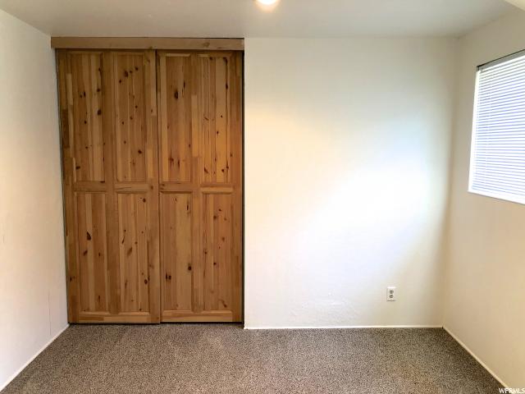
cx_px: 262
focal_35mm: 28
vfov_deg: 49.7
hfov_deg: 63.4
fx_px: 425
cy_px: 197
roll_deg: -0.6
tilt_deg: -5.9
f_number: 1.8
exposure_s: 1/17
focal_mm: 4
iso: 40
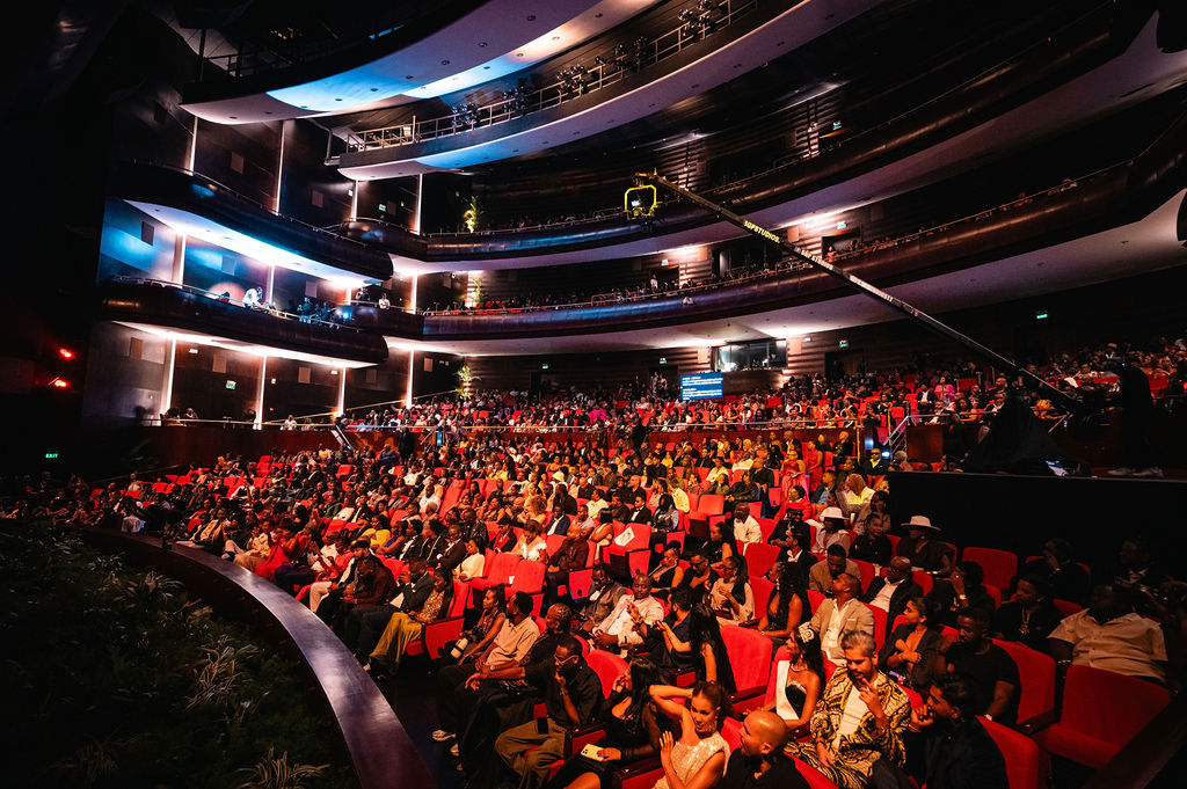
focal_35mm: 17
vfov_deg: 70.3
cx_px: 594
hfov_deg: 93.3
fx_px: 560
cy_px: 394
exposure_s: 1/50
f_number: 2.8
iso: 4000
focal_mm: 17
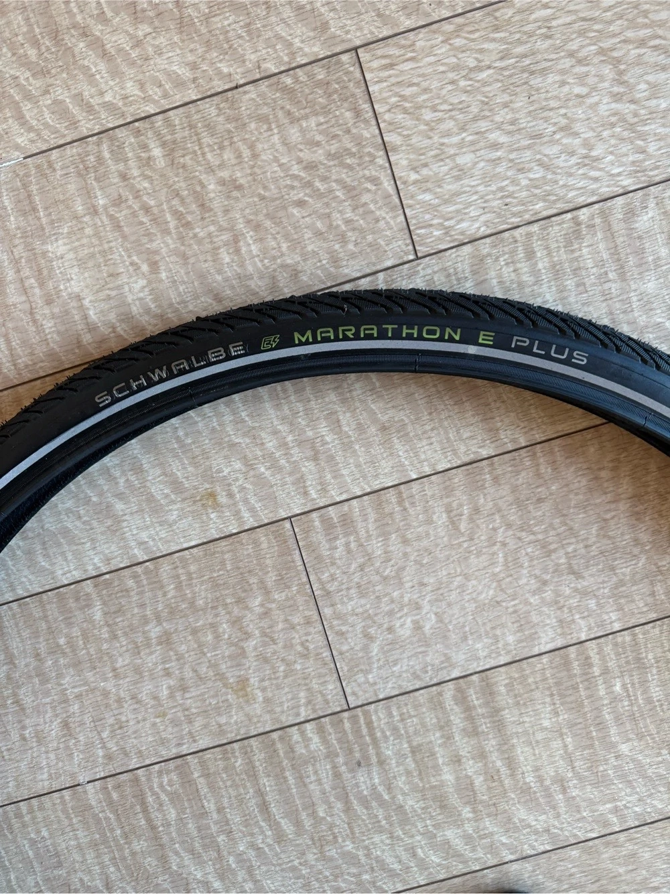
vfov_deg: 71.6
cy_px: 447
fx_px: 620
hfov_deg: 56.8
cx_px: 335
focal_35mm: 24
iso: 200
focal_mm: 6.76
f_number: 1.78
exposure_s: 1/68
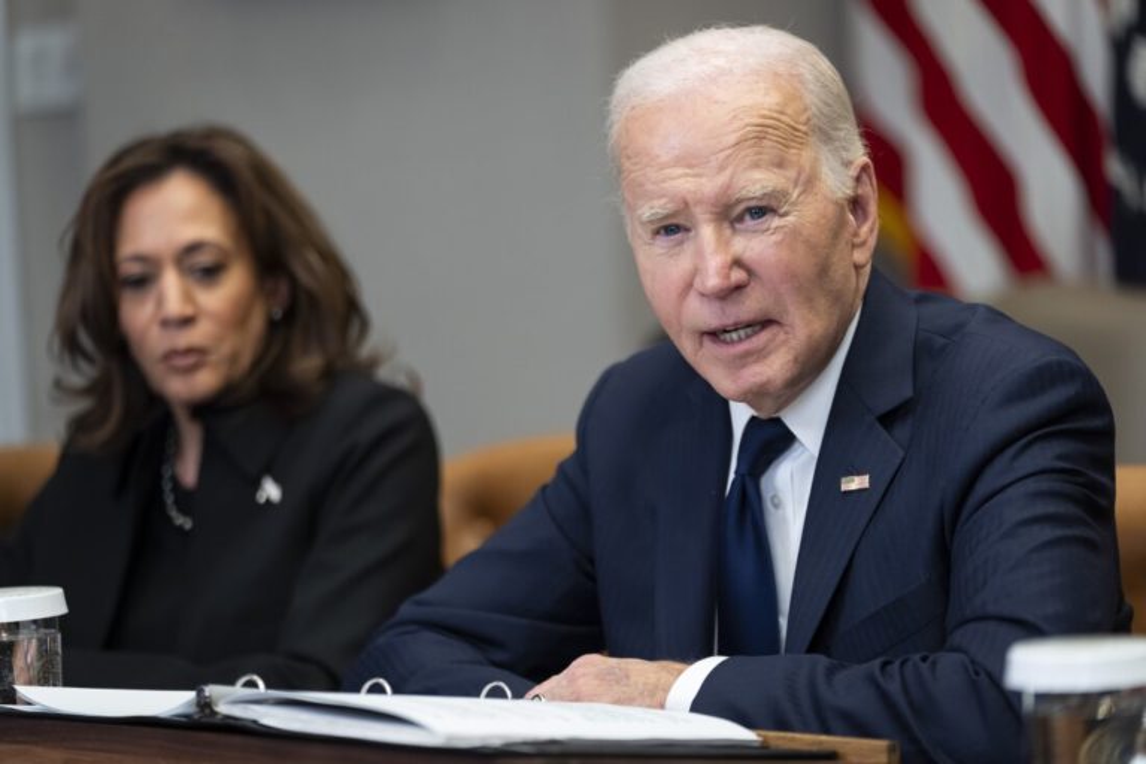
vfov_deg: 11.1
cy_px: 382
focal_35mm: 123
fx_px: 3915
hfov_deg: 16.7
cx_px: 573
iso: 1250
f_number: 2.8
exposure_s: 1/320
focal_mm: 123
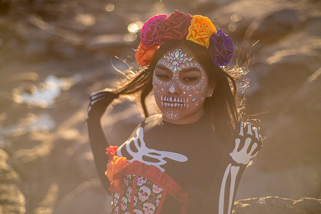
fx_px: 446
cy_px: 107
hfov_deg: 39.6
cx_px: 160
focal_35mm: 50
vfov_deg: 27.0
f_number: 1.8
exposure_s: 1/2000
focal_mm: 50
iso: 100
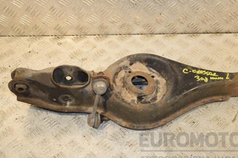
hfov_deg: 41.1
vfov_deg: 28.1
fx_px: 317
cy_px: 75
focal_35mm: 48
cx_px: 130
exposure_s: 1/200
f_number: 6.3
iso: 800
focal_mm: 26
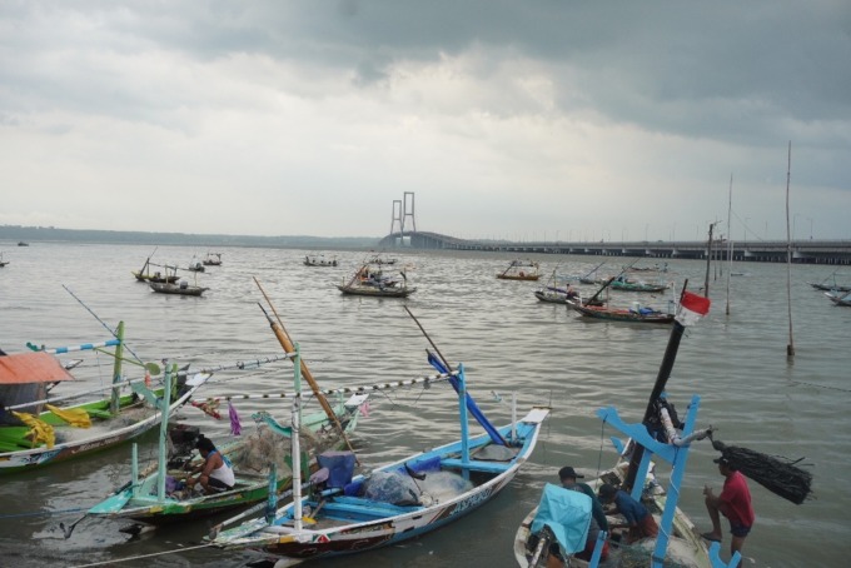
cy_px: 284
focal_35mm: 36
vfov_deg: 36.9
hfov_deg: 53.1
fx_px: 851
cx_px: 426
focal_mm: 24
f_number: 7.1
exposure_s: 1/250
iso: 800
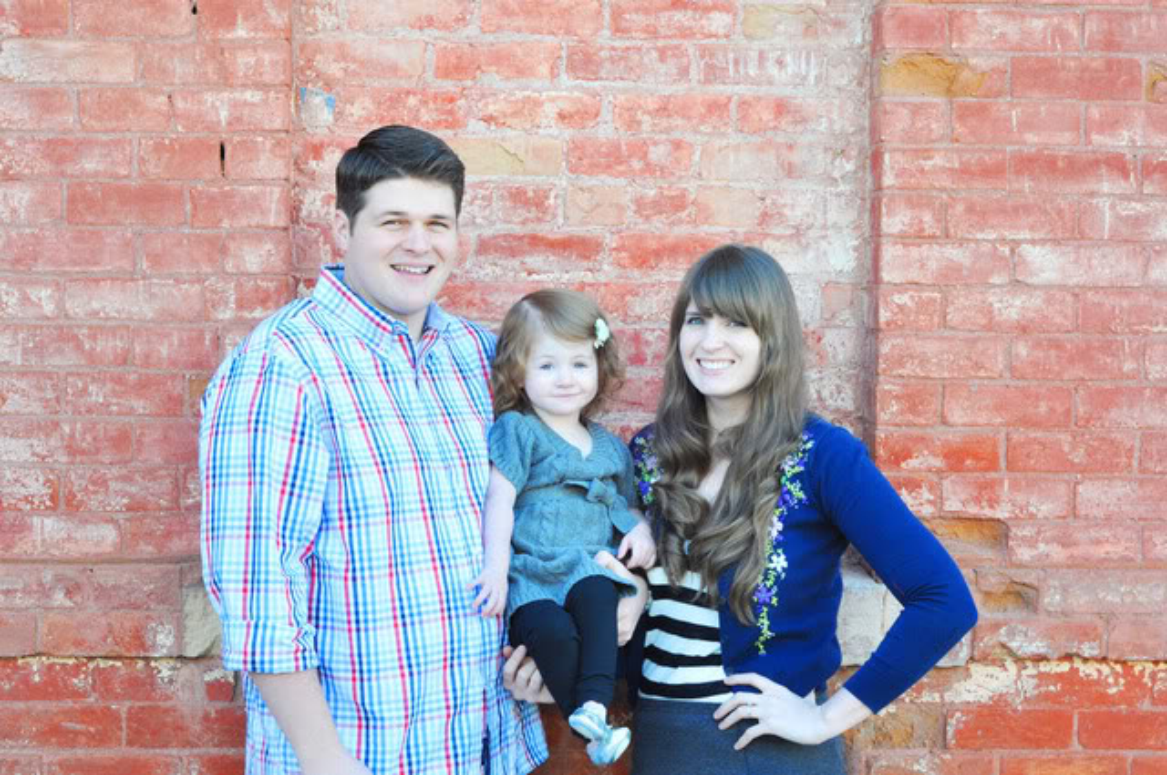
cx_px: 584
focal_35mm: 75
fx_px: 2428
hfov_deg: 27.0
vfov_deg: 18.1
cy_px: 388
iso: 500
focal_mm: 50
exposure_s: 1/160
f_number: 6.3
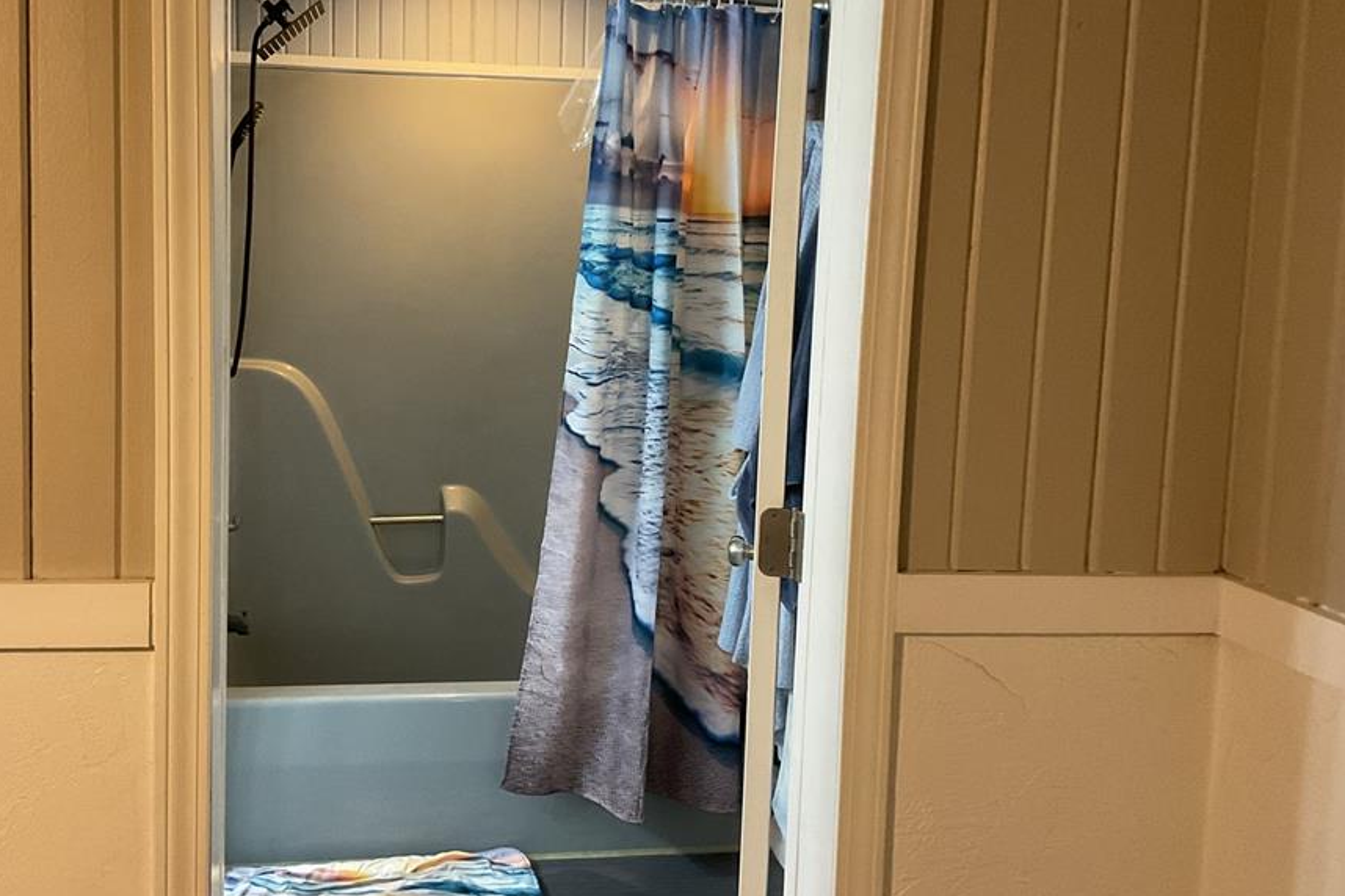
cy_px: 399
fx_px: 1345
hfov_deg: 52.9
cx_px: 569
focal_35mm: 36
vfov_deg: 36.8
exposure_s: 1/60
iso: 250
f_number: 1.8
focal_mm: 3
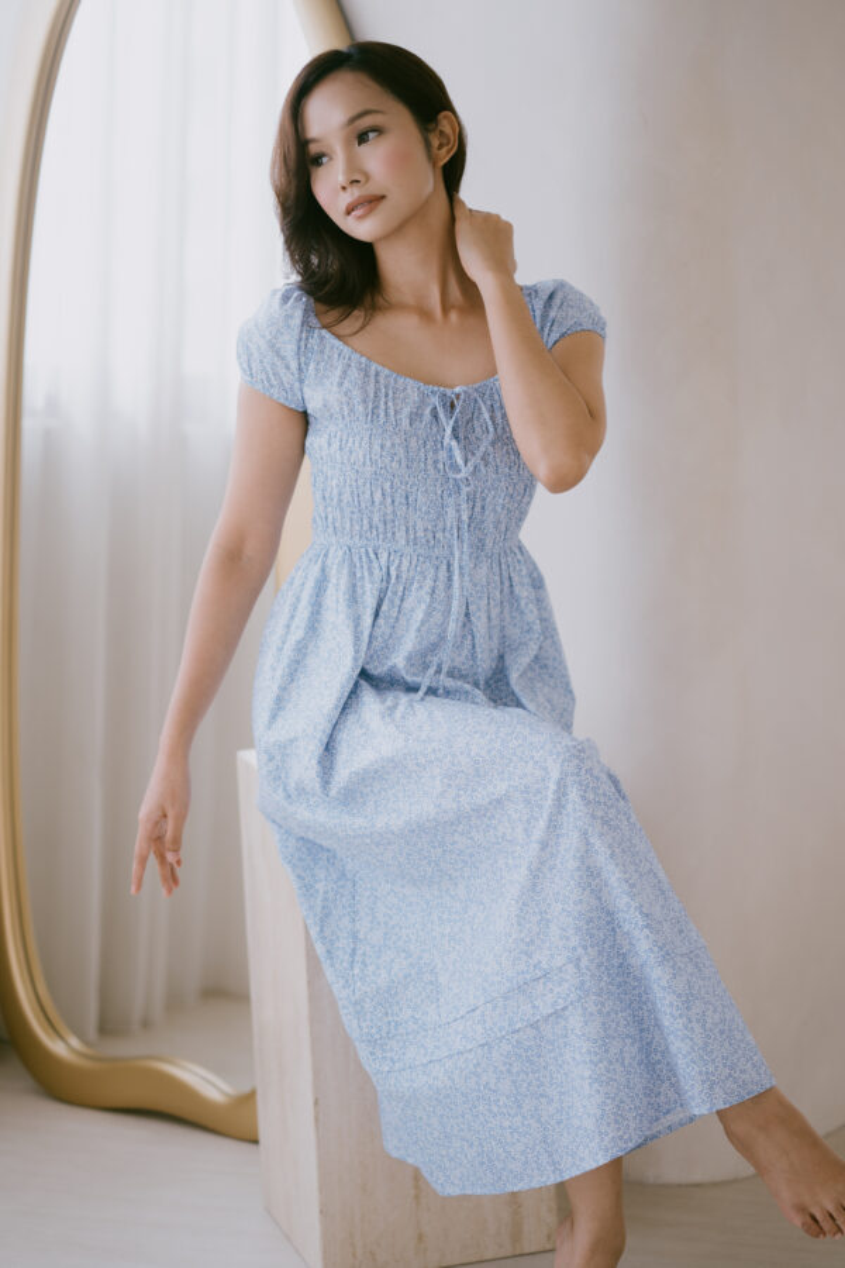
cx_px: 422
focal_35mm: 85
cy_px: 634
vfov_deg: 23.9
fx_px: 2992
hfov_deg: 16.1
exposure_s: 1/160
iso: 100
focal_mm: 85
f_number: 1.8
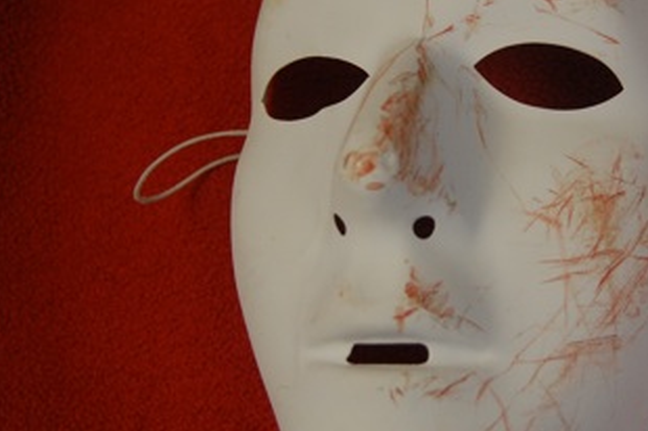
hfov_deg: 24.2
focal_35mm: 83
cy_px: 181
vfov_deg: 16.4
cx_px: 485
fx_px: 1492
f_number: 4.5
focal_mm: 34
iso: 800
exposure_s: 1/200
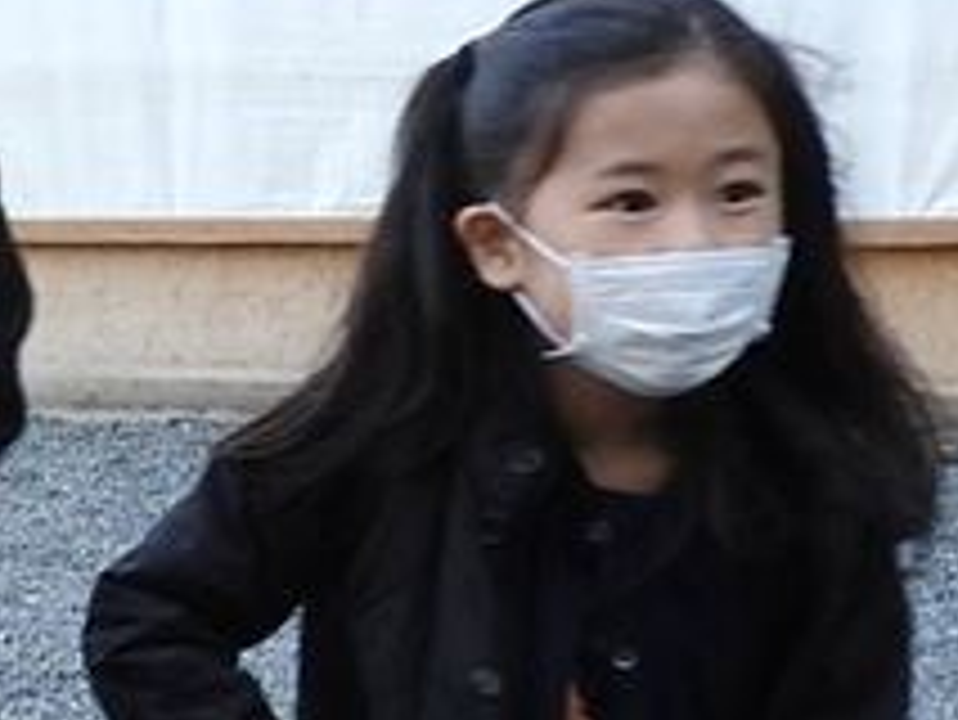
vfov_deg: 11.3
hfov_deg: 13.4
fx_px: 3544
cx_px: -904
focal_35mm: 128
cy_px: 918
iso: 100
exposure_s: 1/30
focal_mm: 4.3
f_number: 3.3
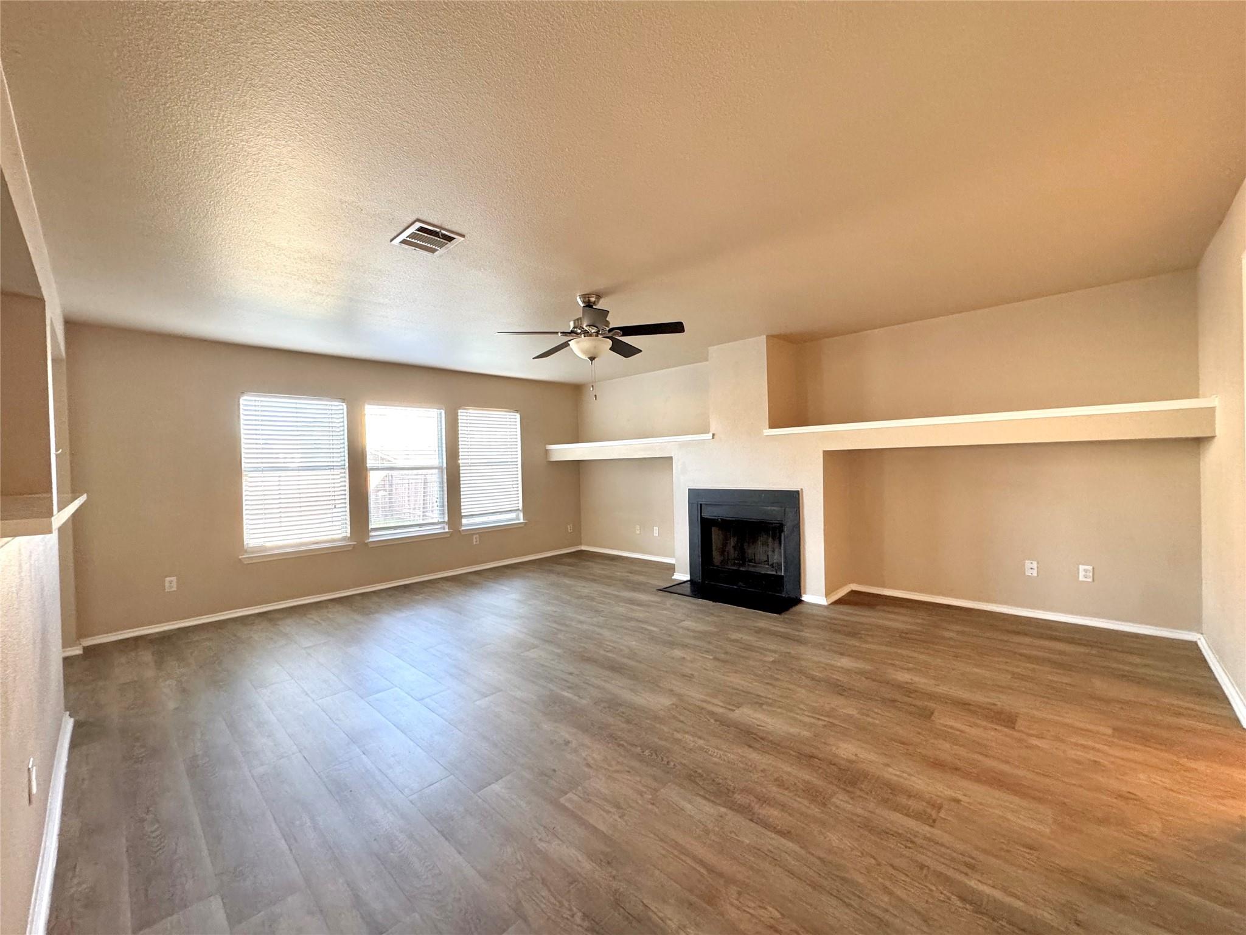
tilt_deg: -0.7
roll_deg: +1.9
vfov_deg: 85.7
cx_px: 623
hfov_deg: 102.1
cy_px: 468
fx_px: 504
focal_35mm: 14
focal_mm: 2.22
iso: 400
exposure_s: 1/60
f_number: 2.2
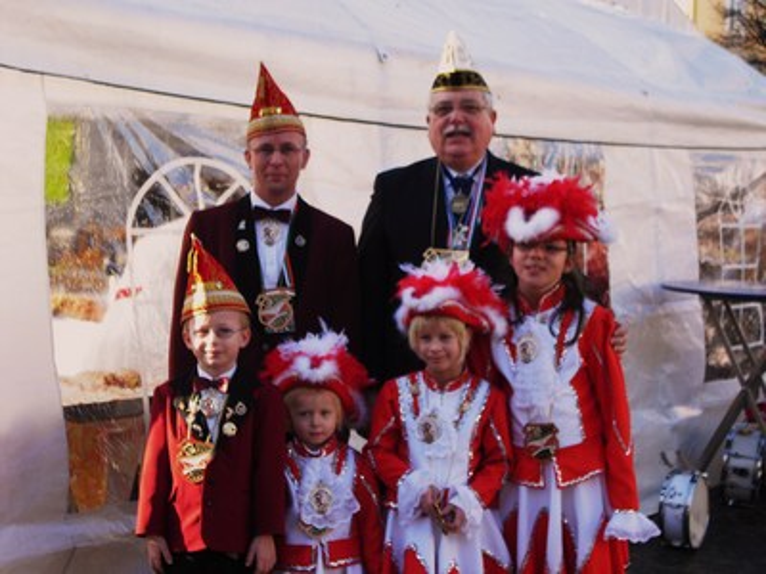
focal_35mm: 65
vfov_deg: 22.6
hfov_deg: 29.8
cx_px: 383
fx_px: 1438
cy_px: 287
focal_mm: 10.7
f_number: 3.8
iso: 100
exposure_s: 1/160
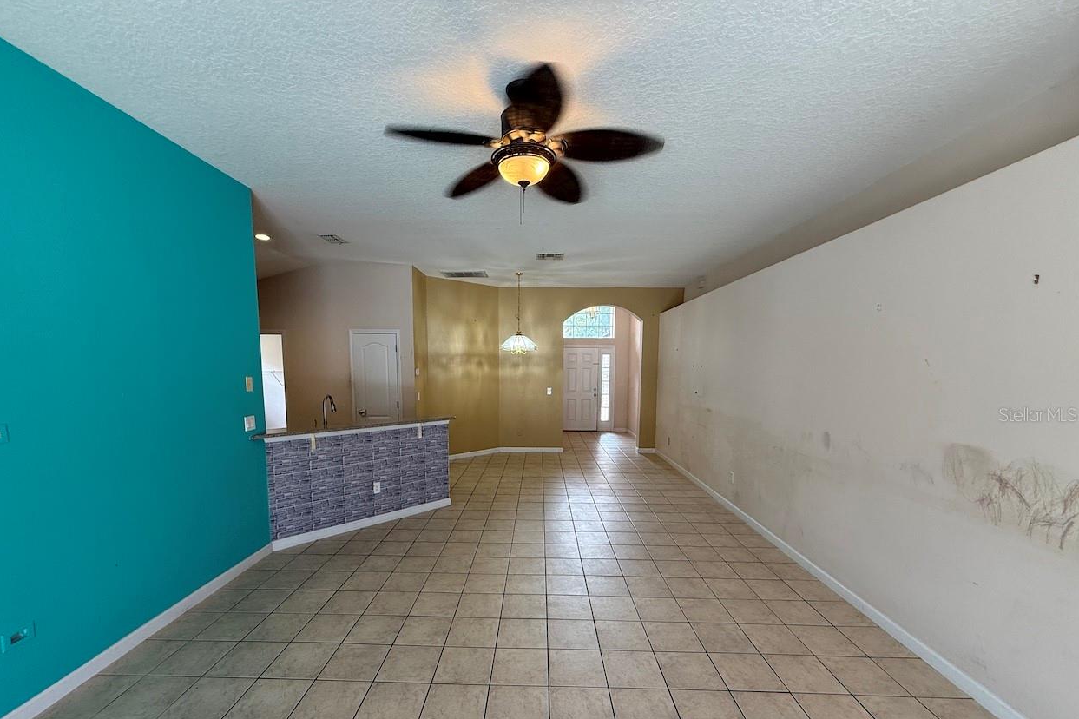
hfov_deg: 100.4
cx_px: 525
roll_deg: +0.5
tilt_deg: -4.7
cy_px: 414
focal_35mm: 15
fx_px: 449
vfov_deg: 76.8
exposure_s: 1/120
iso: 160
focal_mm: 2.22
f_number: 2.2
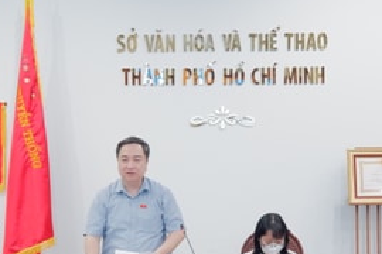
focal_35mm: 90
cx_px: 181
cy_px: 213
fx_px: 955
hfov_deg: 22.6
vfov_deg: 15.1
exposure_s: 1/80
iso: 3200
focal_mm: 30.8
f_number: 4
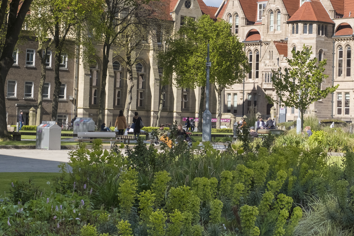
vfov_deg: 14.3
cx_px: 269
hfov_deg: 21.3
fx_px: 934
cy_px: 55
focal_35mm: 95
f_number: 9
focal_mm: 35
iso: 400
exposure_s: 1/600
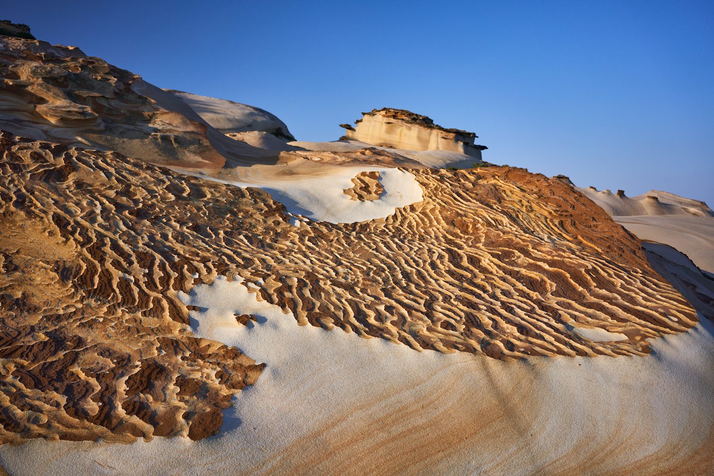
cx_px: 357
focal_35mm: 35
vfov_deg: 37.9
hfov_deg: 54.4
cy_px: 238
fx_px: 694
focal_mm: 35
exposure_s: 1/160
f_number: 8
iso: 100
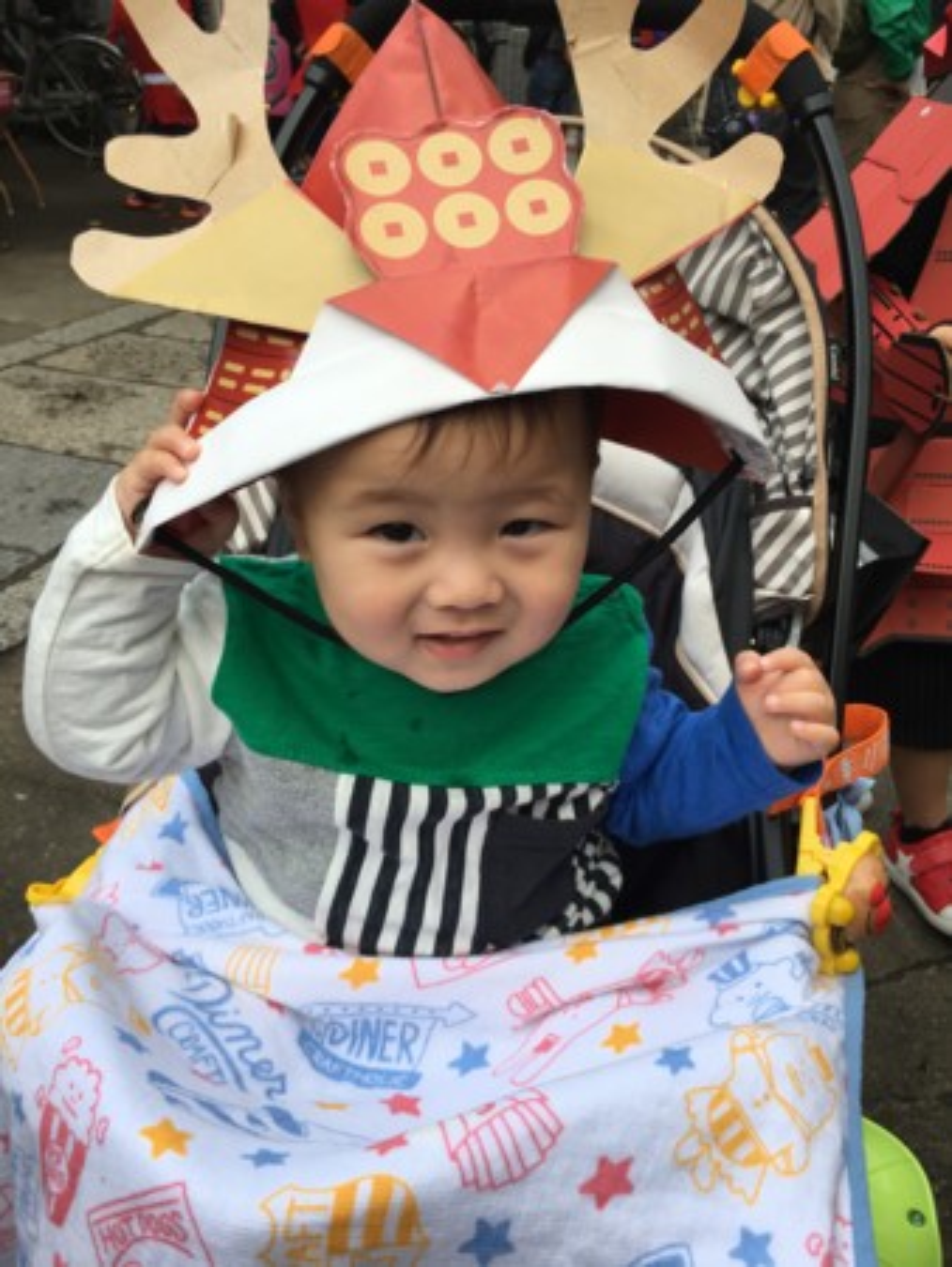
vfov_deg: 61.6
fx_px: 1062
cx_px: 476
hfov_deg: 48.3
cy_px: 634
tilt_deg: -27.0
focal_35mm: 29
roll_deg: -2.8
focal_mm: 4.15
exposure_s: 1/259
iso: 25
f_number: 2.2
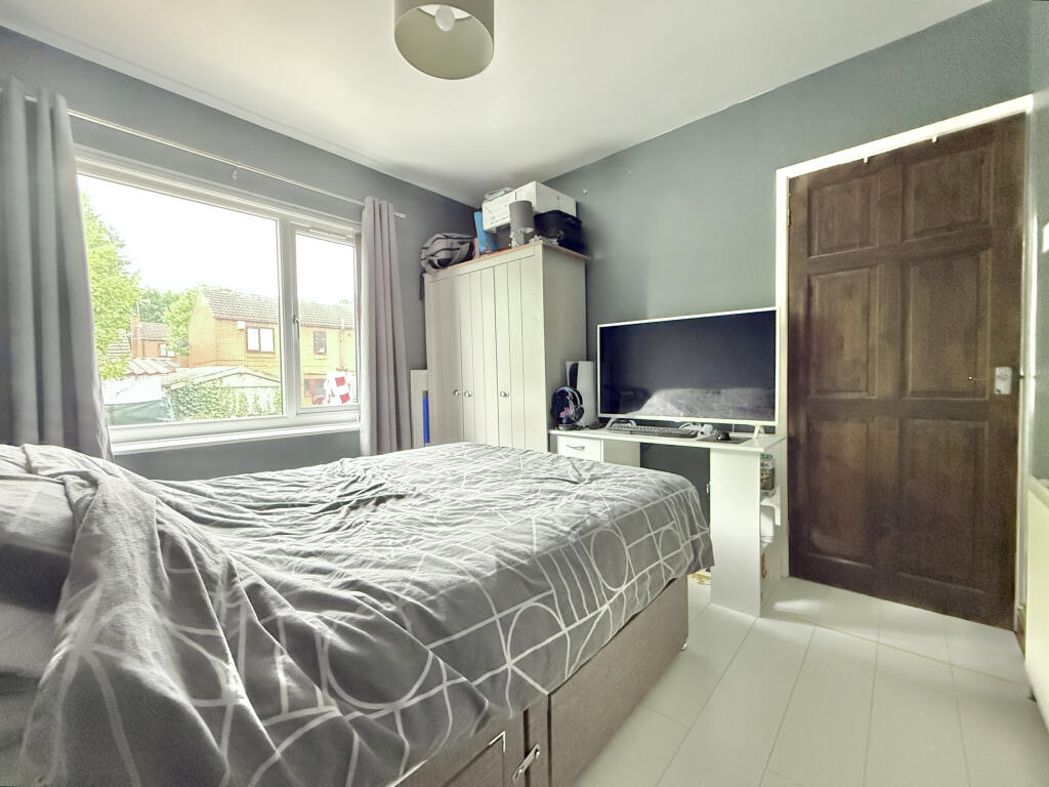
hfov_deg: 102.1
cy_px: 394
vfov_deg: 85.7
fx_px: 424
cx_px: 524
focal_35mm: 14
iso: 1600
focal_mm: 2.22
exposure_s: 1/48
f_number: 2.2
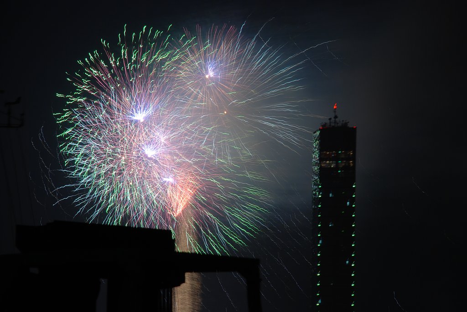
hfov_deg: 10.1
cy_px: 156
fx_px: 2629
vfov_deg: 6.8
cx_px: 234
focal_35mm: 202
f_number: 13
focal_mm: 135
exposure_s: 2
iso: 100
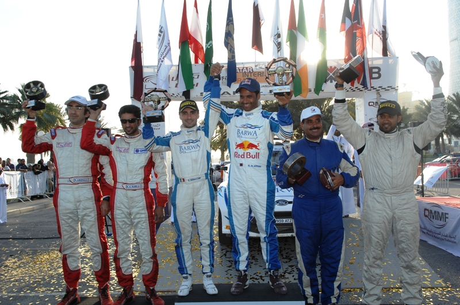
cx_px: 230
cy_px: 152
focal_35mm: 34
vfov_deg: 38.3
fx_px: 440
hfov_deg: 55.2
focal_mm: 23
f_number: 6.3
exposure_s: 1/250
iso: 200
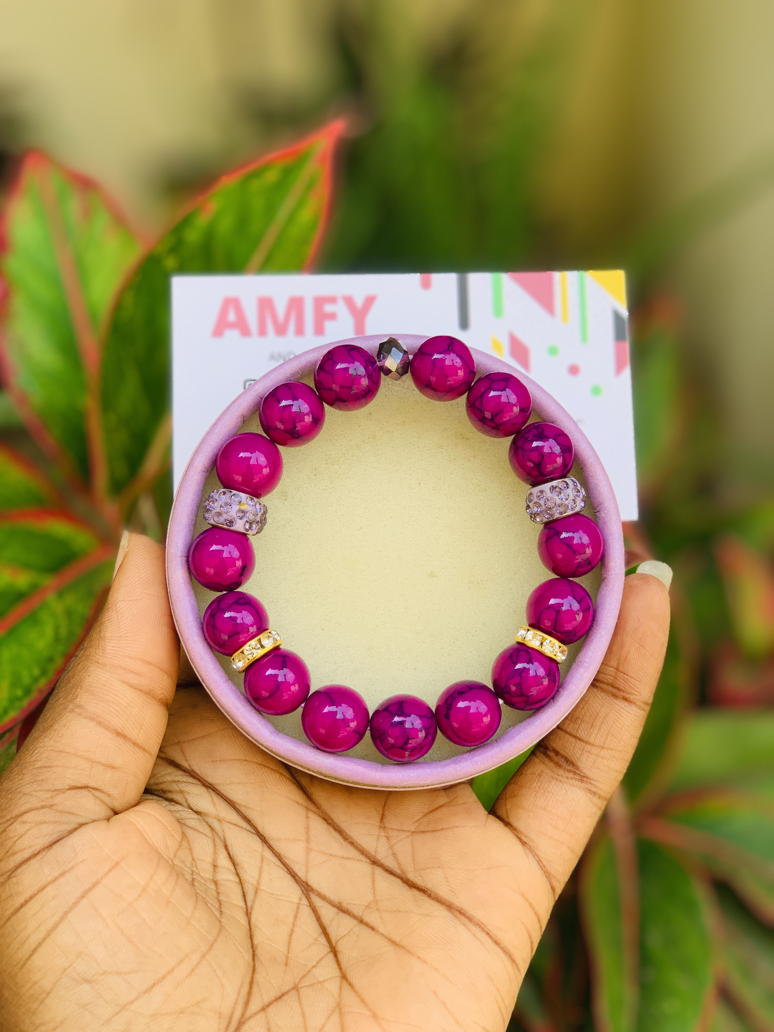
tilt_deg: -17.1
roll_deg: -1.9
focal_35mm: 52
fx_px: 1550
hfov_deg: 28.0
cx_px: 387
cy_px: 516
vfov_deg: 36.8
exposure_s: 1/122
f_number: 2.4
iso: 20
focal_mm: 6
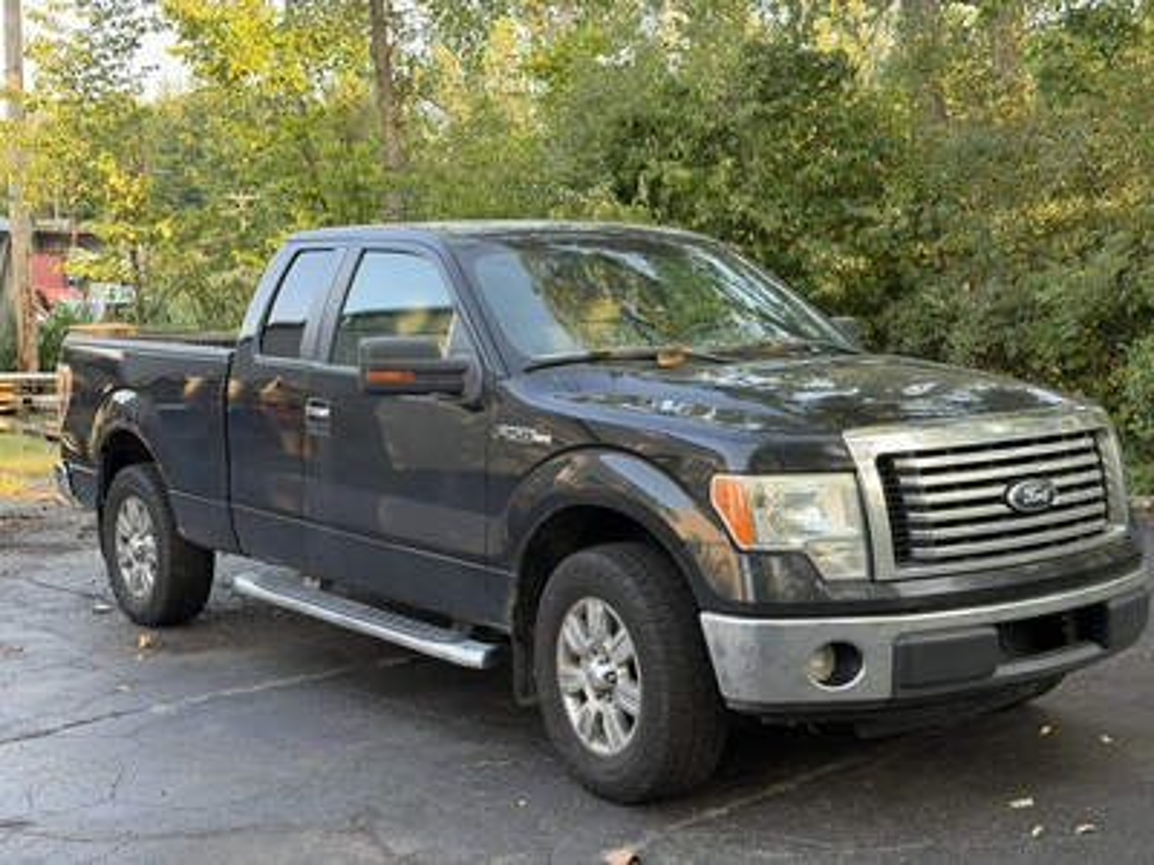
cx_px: 577
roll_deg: +0.5
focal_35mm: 48
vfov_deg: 30.3
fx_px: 1600
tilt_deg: -2.2
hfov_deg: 39.7
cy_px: 432
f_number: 1.78
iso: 64
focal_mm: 6.76
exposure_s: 1/177
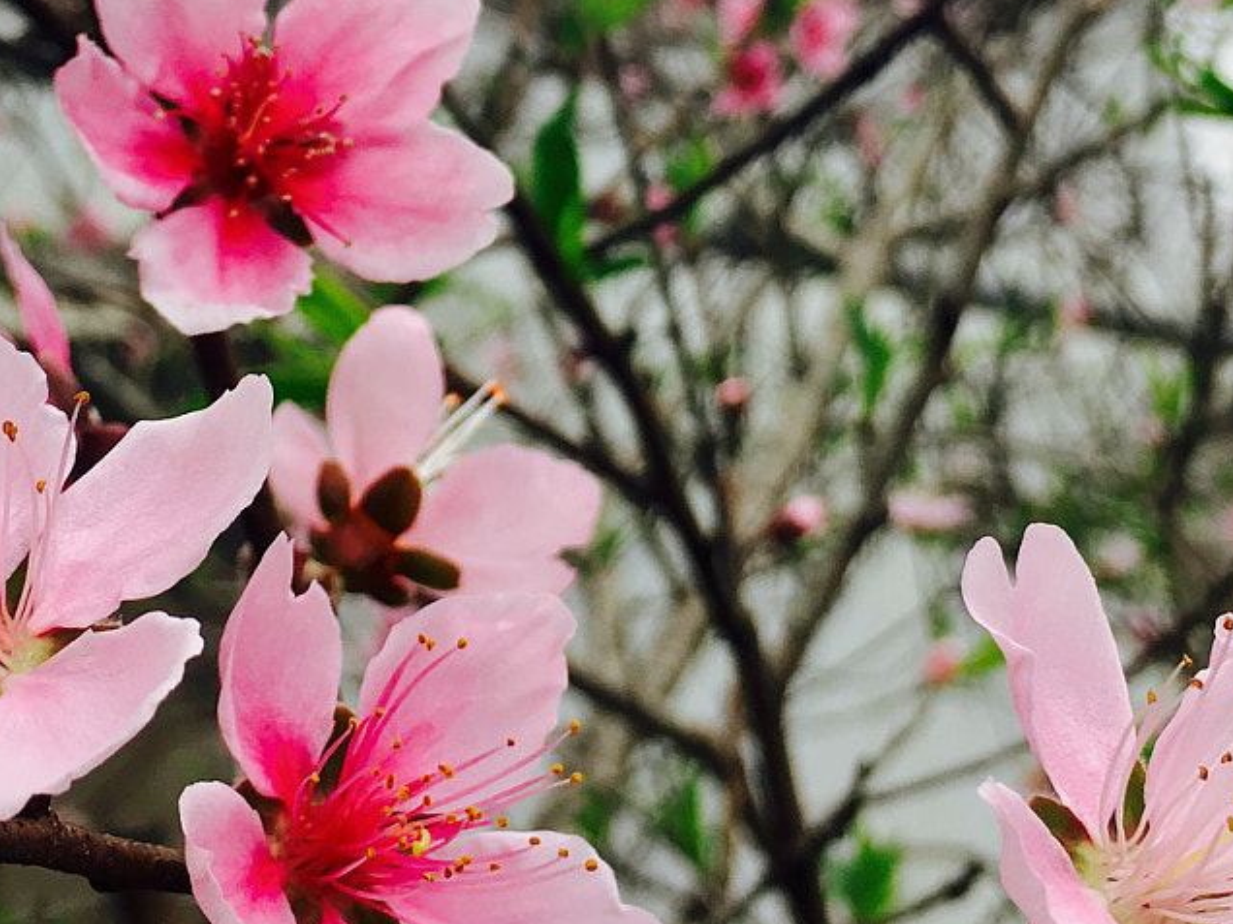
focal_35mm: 73
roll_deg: -0.1
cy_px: 108
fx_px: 2600
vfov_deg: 19.8
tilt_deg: +12.0
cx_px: 479
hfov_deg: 26.6
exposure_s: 1/100
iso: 25
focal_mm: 4.15
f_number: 2.2
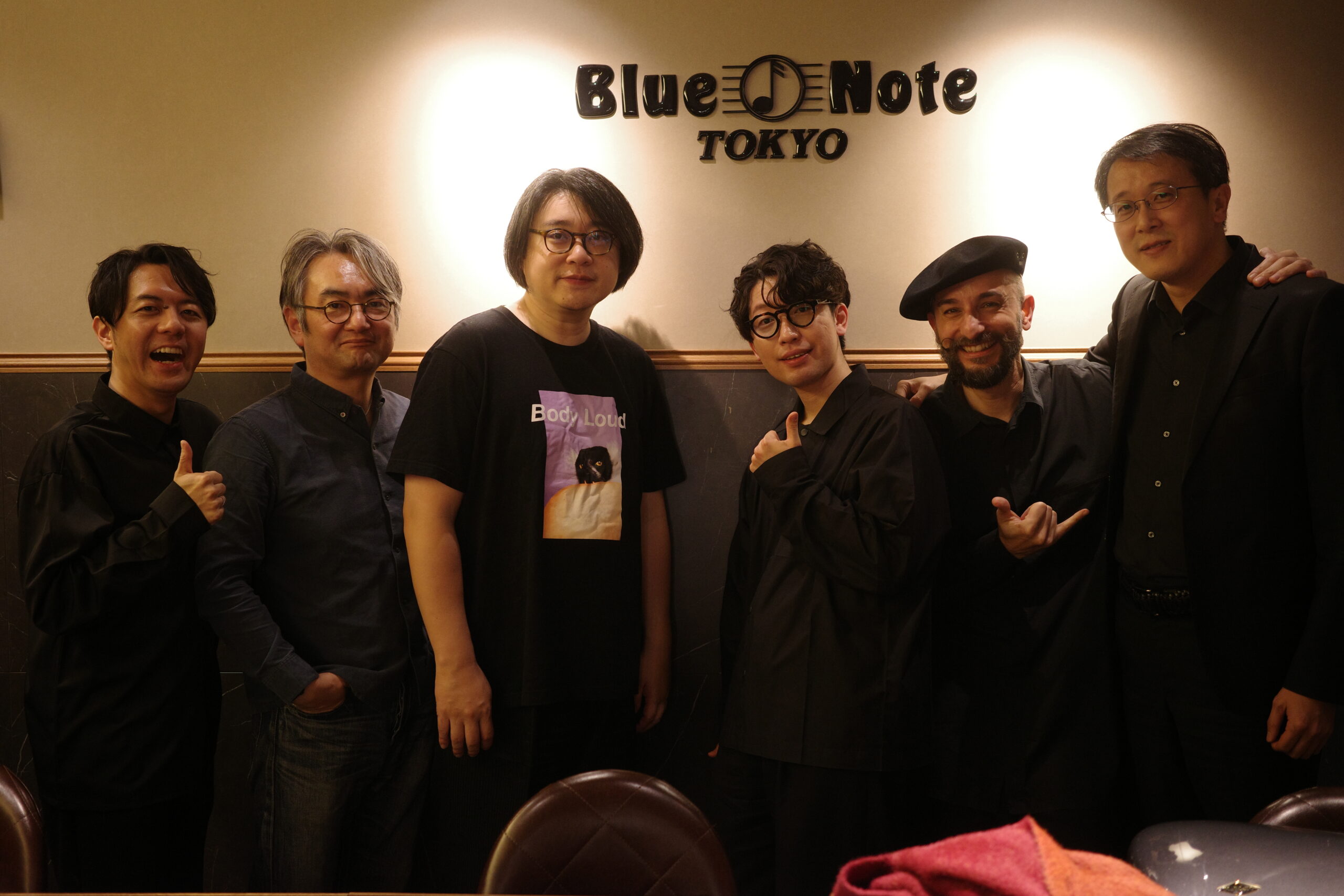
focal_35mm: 40
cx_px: 672
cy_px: 448
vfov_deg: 33.4
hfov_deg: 48.5
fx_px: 1493
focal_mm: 26
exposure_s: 1/25
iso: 1000
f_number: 2.8
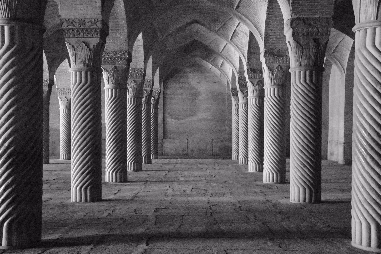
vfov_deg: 25.8
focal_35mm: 52
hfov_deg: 37.9
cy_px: 127
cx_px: 190
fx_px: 556
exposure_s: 1/1000
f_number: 4.2
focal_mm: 35
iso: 25600
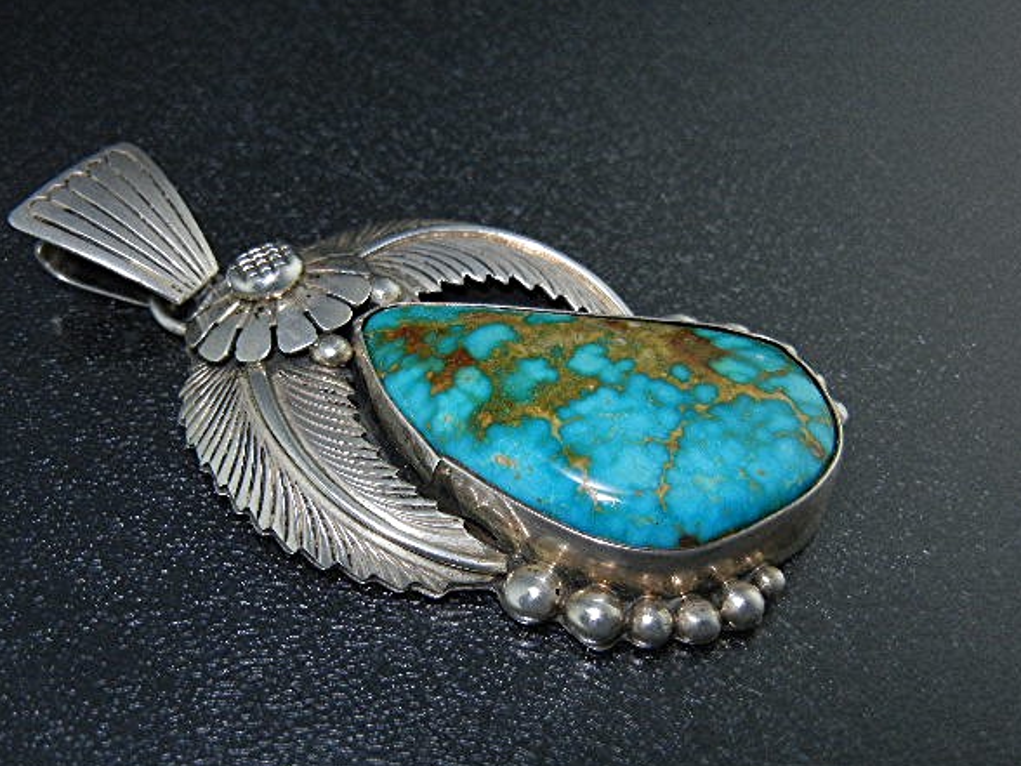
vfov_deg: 29.7
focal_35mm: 49
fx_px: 1445
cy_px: 400
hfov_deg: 38.9
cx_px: 486
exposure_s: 1/30
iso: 490
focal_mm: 8.1
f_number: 7.6
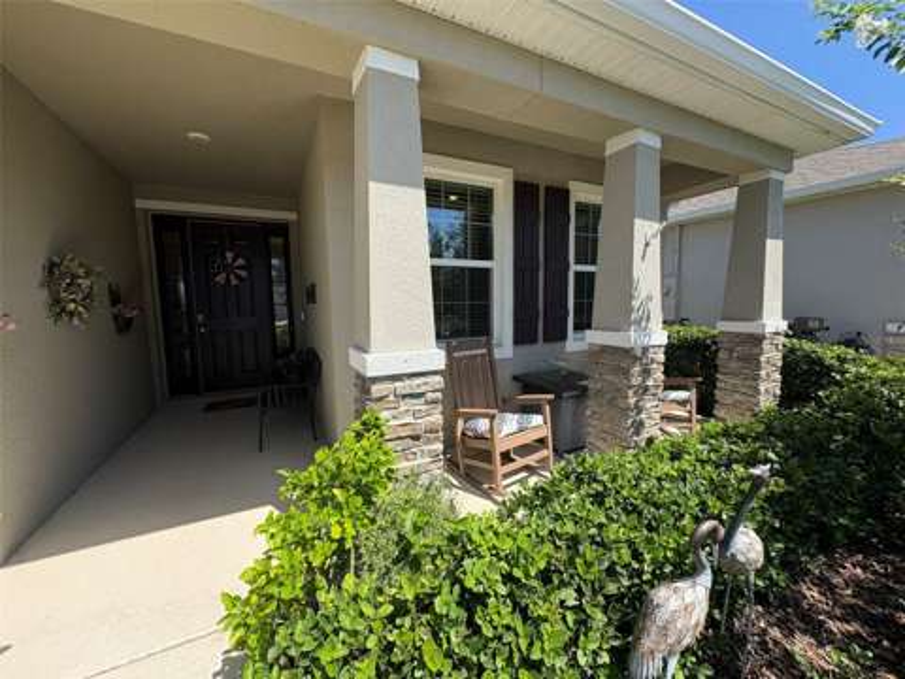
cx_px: 452
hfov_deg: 102.1
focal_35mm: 14
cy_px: 340
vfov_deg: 85.7
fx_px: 366
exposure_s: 1/1256
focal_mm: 2.22
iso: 50
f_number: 2.2
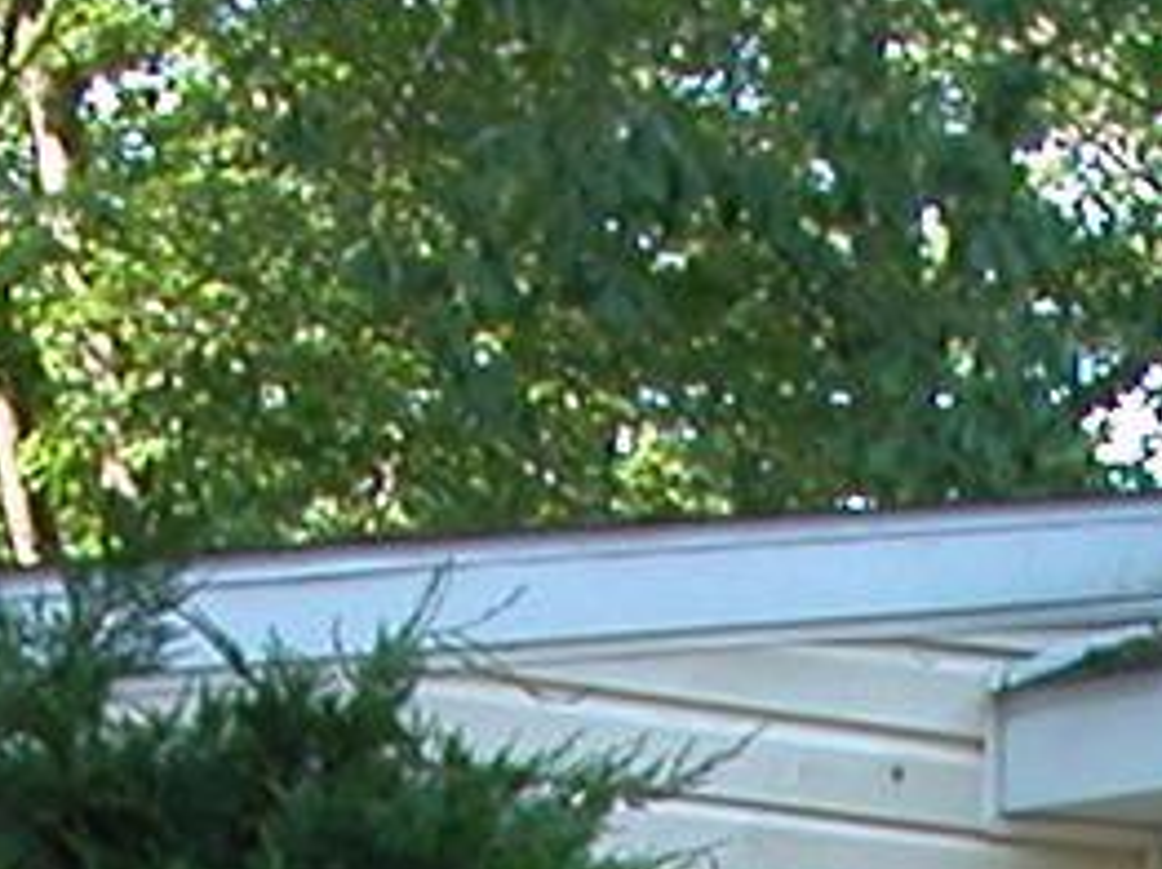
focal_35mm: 274
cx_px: 869
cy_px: 2820
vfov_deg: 5.1
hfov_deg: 7.2
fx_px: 9189
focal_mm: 8.9
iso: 100
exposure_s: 1/104
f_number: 3.5
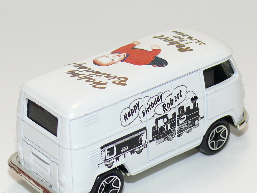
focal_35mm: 129
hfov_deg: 15.3
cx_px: 126
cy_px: 108
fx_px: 958
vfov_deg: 11.5
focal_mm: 13.3
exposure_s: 1/30
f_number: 4
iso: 100
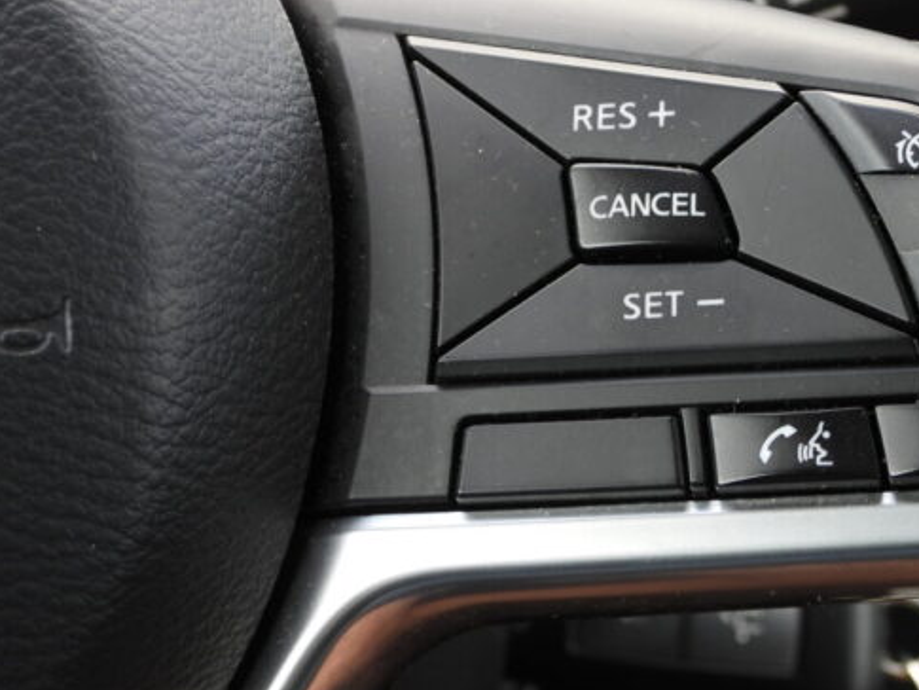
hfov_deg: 17.8
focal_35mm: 110
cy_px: 292
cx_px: 663
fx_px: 2921
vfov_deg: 13.5
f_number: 3.5
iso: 100
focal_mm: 13.5
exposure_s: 1/80
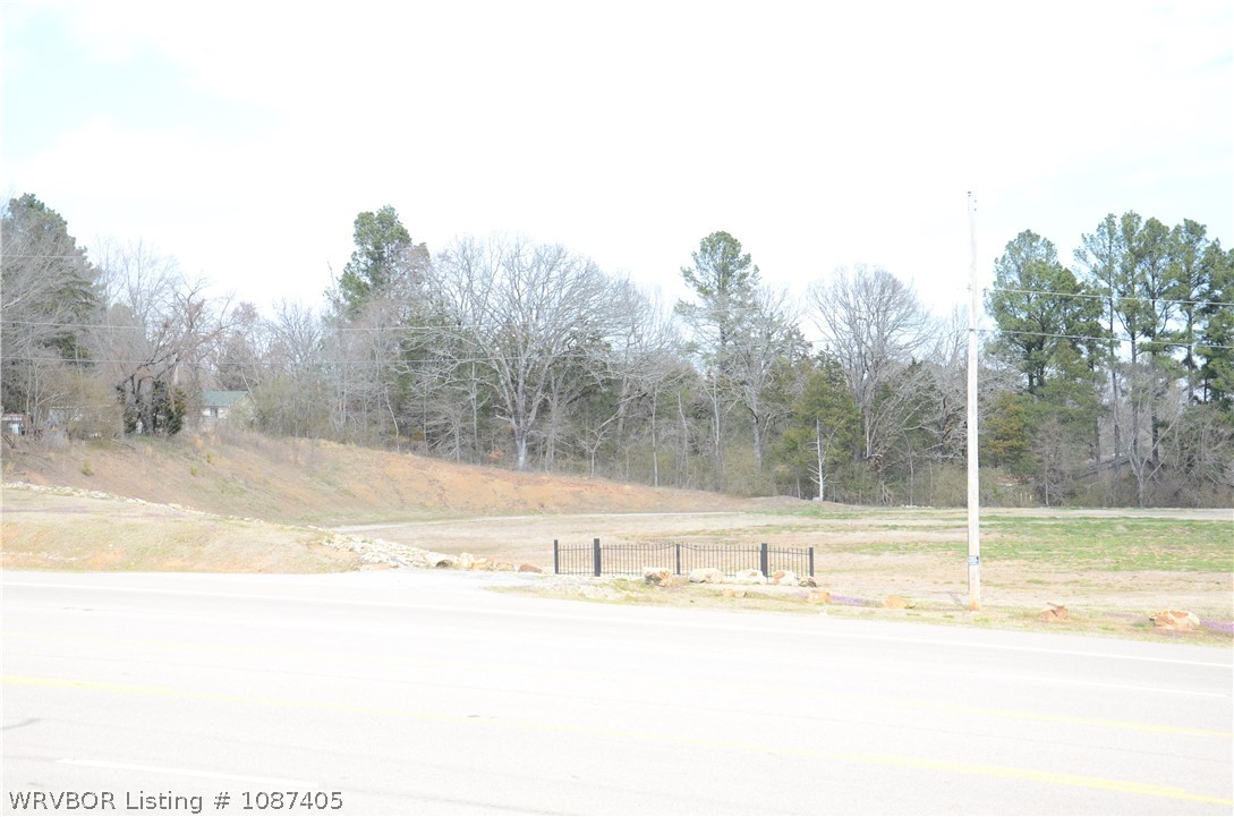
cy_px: 408
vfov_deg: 26.4
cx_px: 617
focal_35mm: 51
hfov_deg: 39.0
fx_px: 1744
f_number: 6.3
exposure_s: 1/2000
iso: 1600
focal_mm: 34
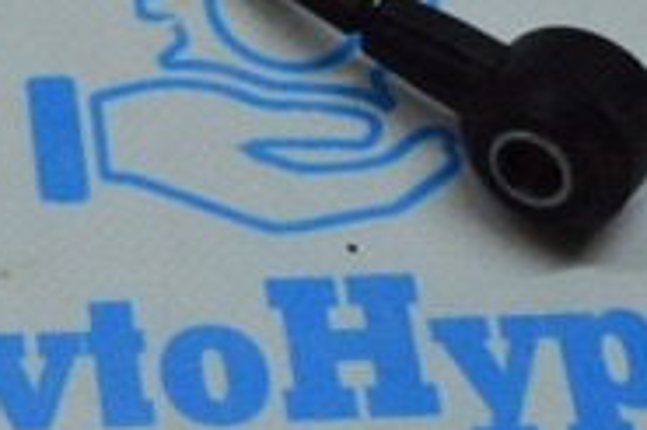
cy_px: -135
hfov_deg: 13.4
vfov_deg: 9.3
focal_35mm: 145
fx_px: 2604
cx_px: -301
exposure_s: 1/50
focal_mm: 28
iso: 4500
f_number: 29
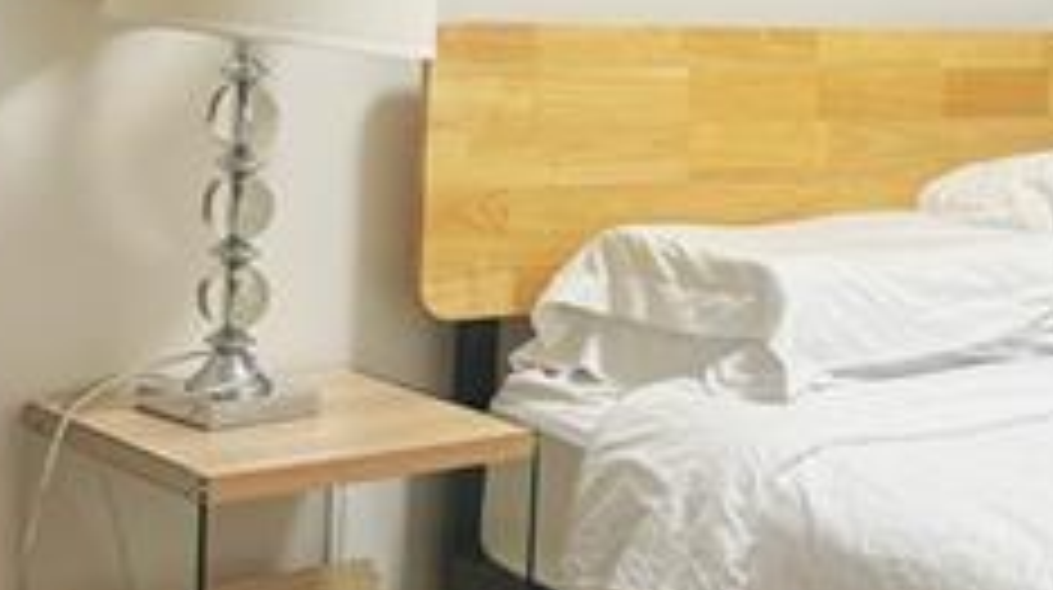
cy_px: 230
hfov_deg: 24.1
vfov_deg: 14.0
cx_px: 940
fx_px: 2399
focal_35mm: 86
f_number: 1.78
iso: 125
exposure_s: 1/60
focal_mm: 6.76
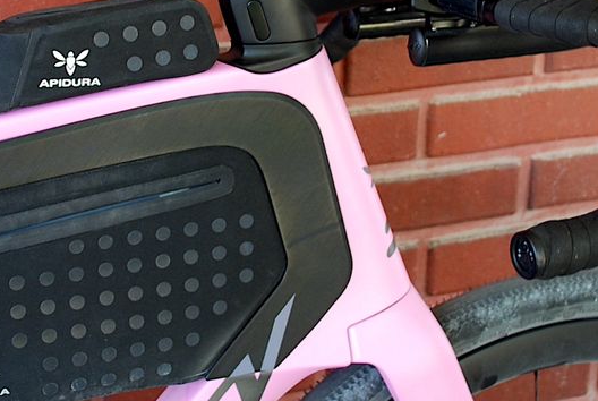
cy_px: 36
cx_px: 246
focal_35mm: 80
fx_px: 1331
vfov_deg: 16.9
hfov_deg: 25.3
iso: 200
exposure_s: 1/30
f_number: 4
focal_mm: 22
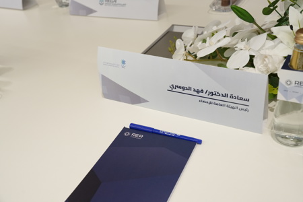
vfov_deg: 31.9
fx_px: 353
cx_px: 152
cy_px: 101
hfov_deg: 46.4
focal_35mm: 42
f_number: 7.1
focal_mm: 42
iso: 2000
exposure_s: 1/121
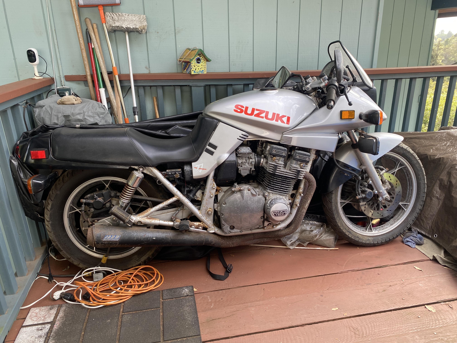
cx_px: 228
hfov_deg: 67.3
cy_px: 172
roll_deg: +2.1
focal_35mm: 26
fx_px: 343
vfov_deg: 53.1
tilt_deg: -20.7
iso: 40
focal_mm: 4.25
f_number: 1.8
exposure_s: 1/121
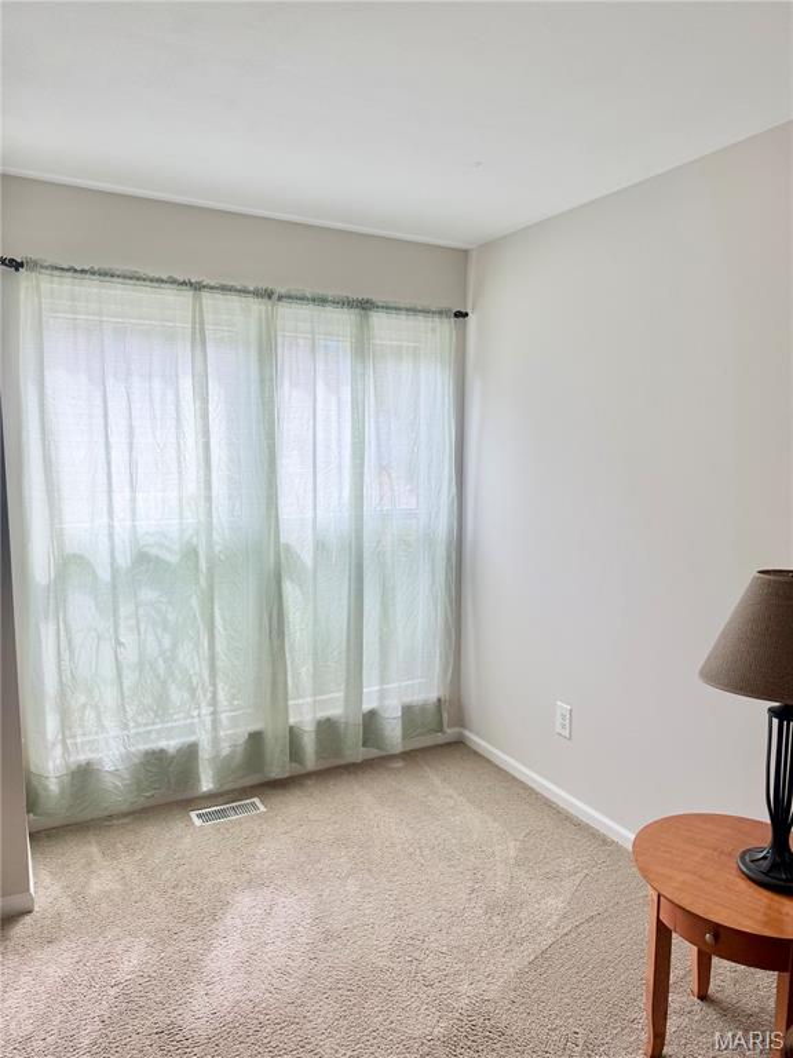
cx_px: 396
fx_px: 733
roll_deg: +2.6
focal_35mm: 24
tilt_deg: -5.2
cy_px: 529
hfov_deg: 56.8
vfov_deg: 71.6
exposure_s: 1/507
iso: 80
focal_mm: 6.76
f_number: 1.78
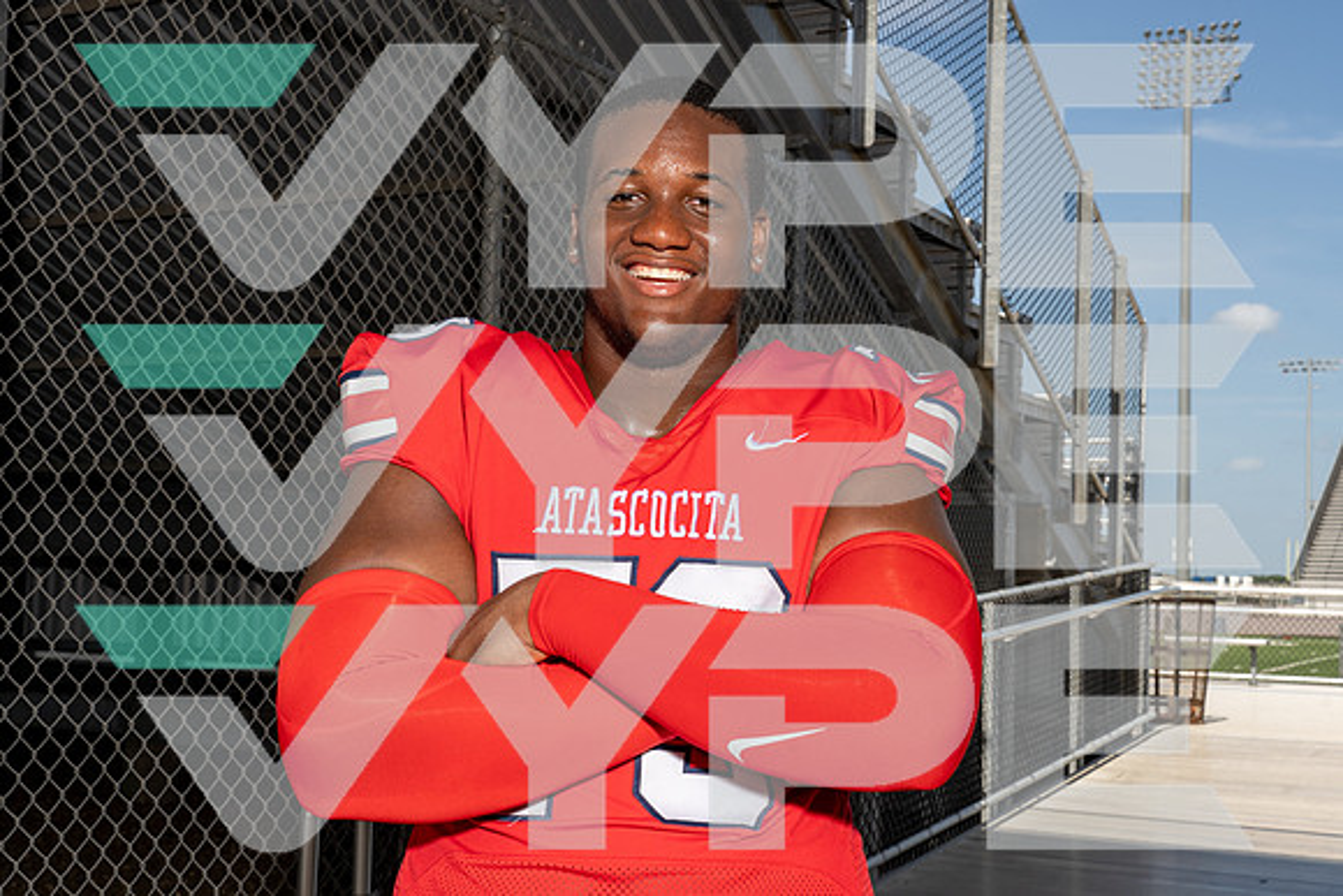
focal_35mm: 46
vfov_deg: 29.3
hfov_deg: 42.7
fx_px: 1716
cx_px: 672
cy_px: 448
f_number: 10
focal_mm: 46
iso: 160
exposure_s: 1/250
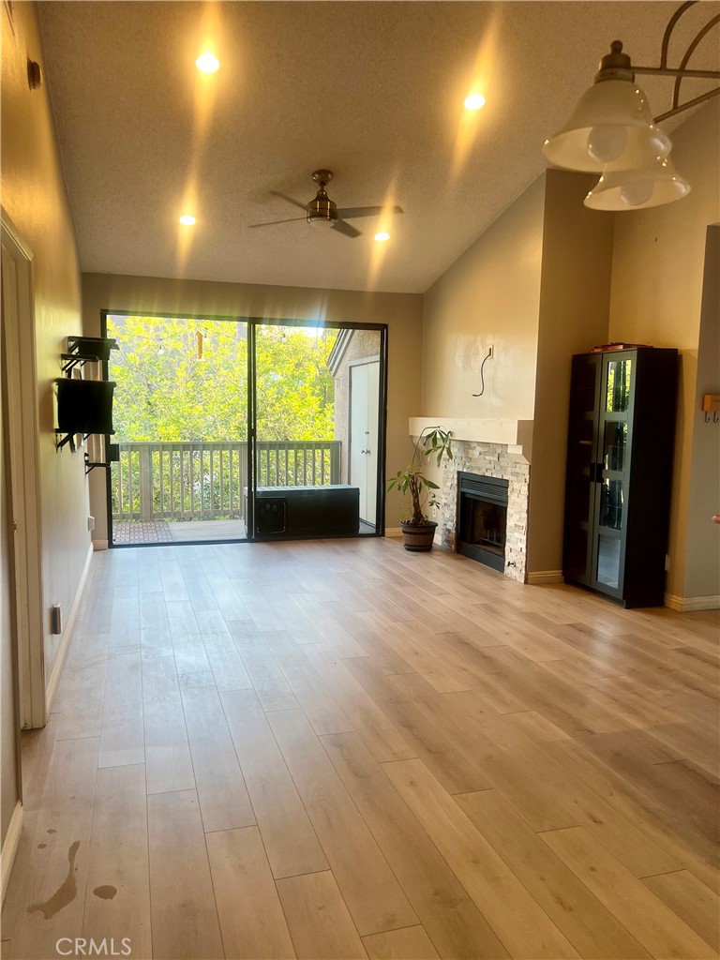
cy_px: 480
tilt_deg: -6.2
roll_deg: -1.1
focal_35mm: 26
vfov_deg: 67.3
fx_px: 721
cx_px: 360
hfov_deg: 53.1
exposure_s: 1/120
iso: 80
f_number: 1.5
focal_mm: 5.7
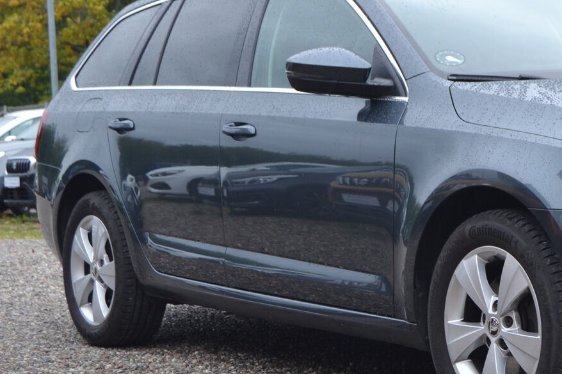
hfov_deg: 19.1
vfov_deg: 13.0
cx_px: 508
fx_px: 1639
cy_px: 191
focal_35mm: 105
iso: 100
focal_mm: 32
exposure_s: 1/125
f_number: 5.6
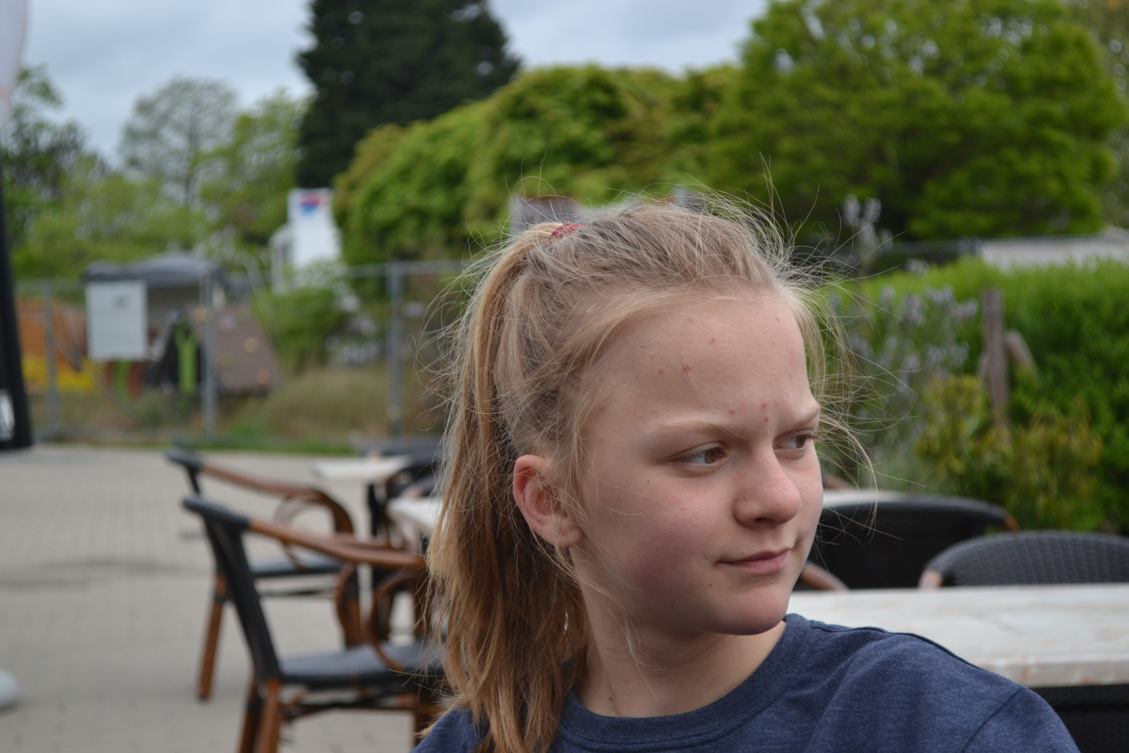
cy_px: 376
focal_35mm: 82
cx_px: 564
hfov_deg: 24.6
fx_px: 2587
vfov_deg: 16.6
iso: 400
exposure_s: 1/640
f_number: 5.6
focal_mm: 55
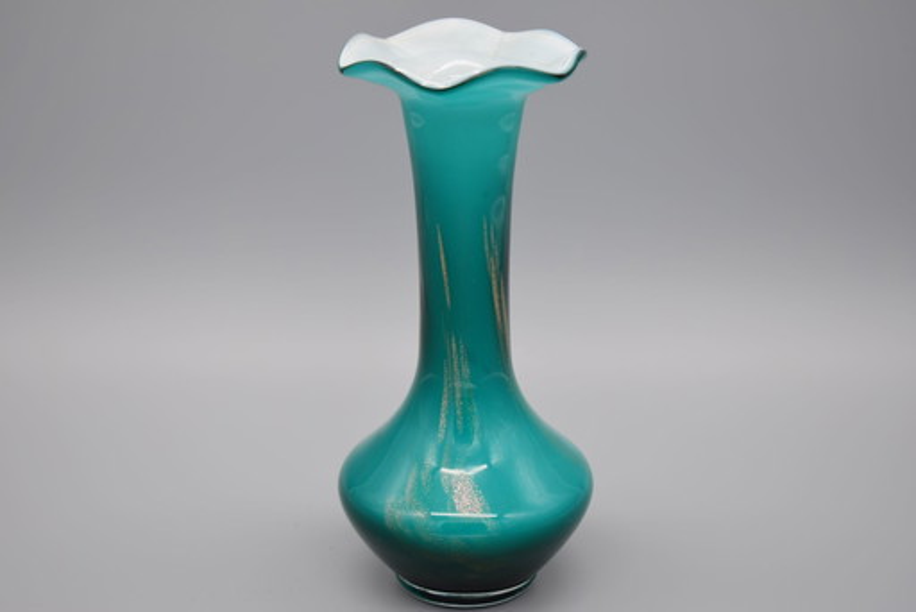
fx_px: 2100
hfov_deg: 24.6
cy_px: 306
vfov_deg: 16.6
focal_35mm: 82
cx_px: 458
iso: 100
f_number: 5.6
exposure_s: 1/40
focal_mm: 55
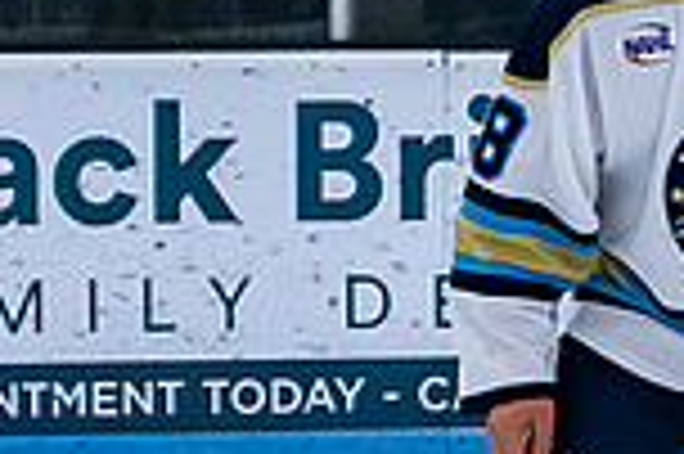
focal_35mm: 942
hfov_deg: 2.2
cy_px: 205
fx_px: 17879
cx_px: 869
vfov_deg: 1.5
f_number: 4
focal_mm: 70
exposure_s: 1/250
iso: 400
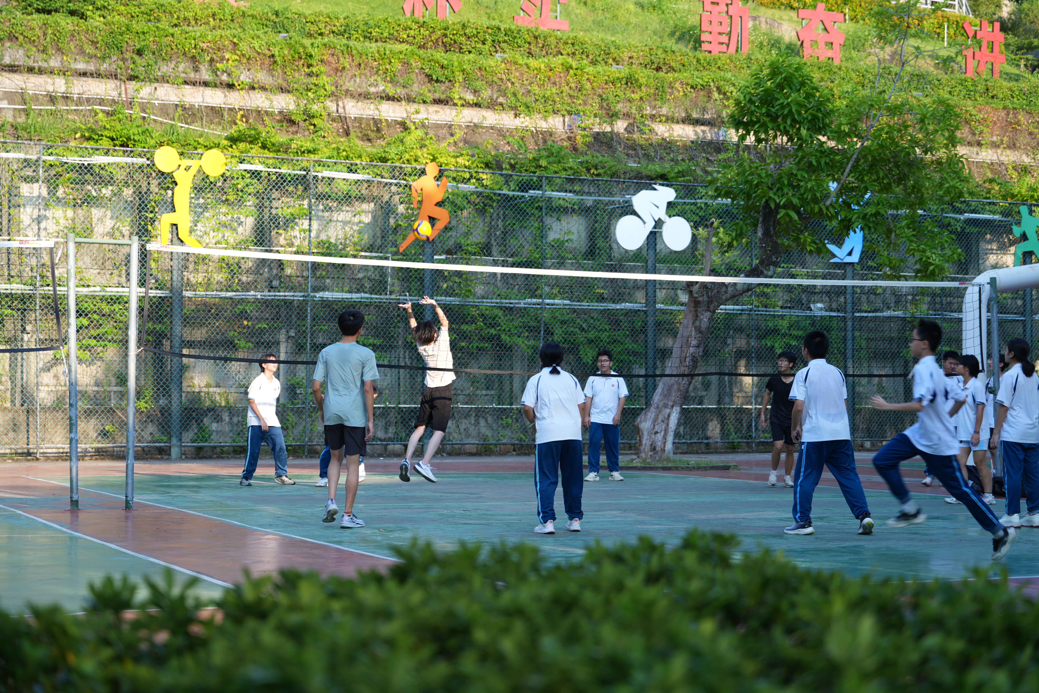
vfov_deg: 19.5
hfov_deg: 28.8
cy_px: 346
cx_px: 520
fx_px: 2020
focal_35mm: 70
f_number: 4
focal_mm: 70
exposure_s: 1/200
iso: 100
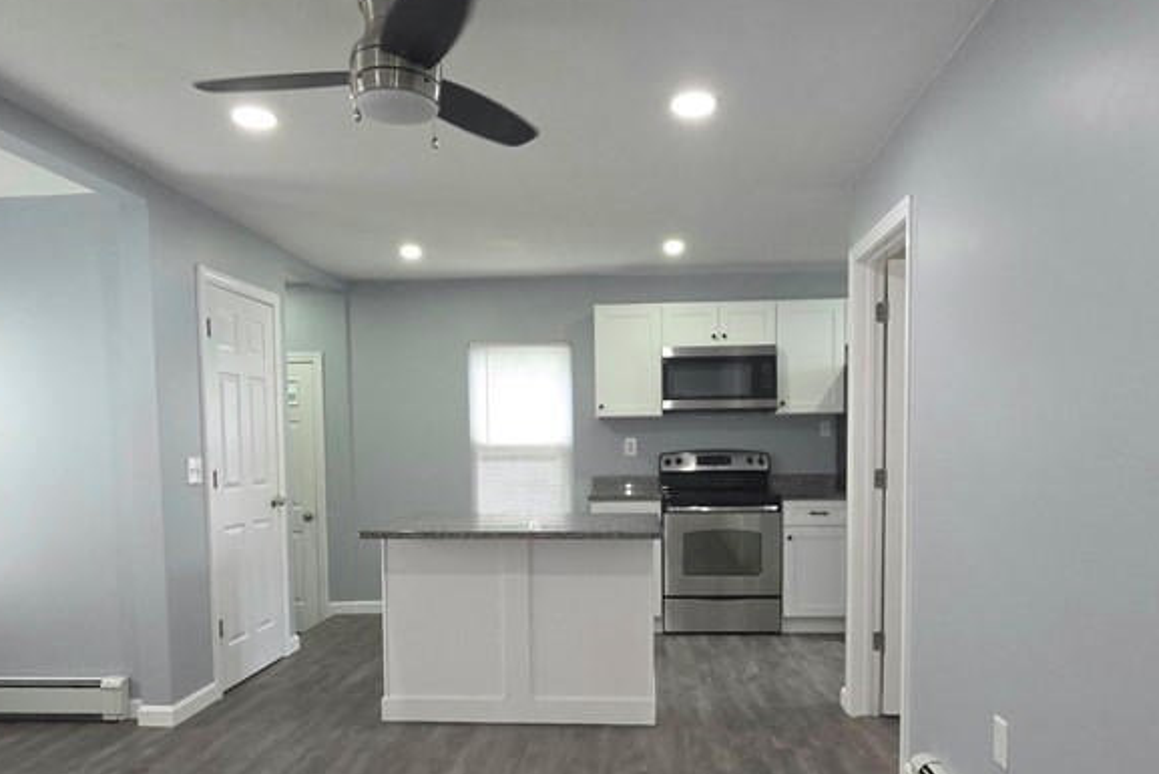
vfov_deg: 52.6
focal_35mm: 24
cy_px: 485
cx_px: 583
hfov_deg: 73.7
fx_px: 773
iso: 160
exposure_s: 1/60.2
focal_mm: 2.2
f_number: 2.2
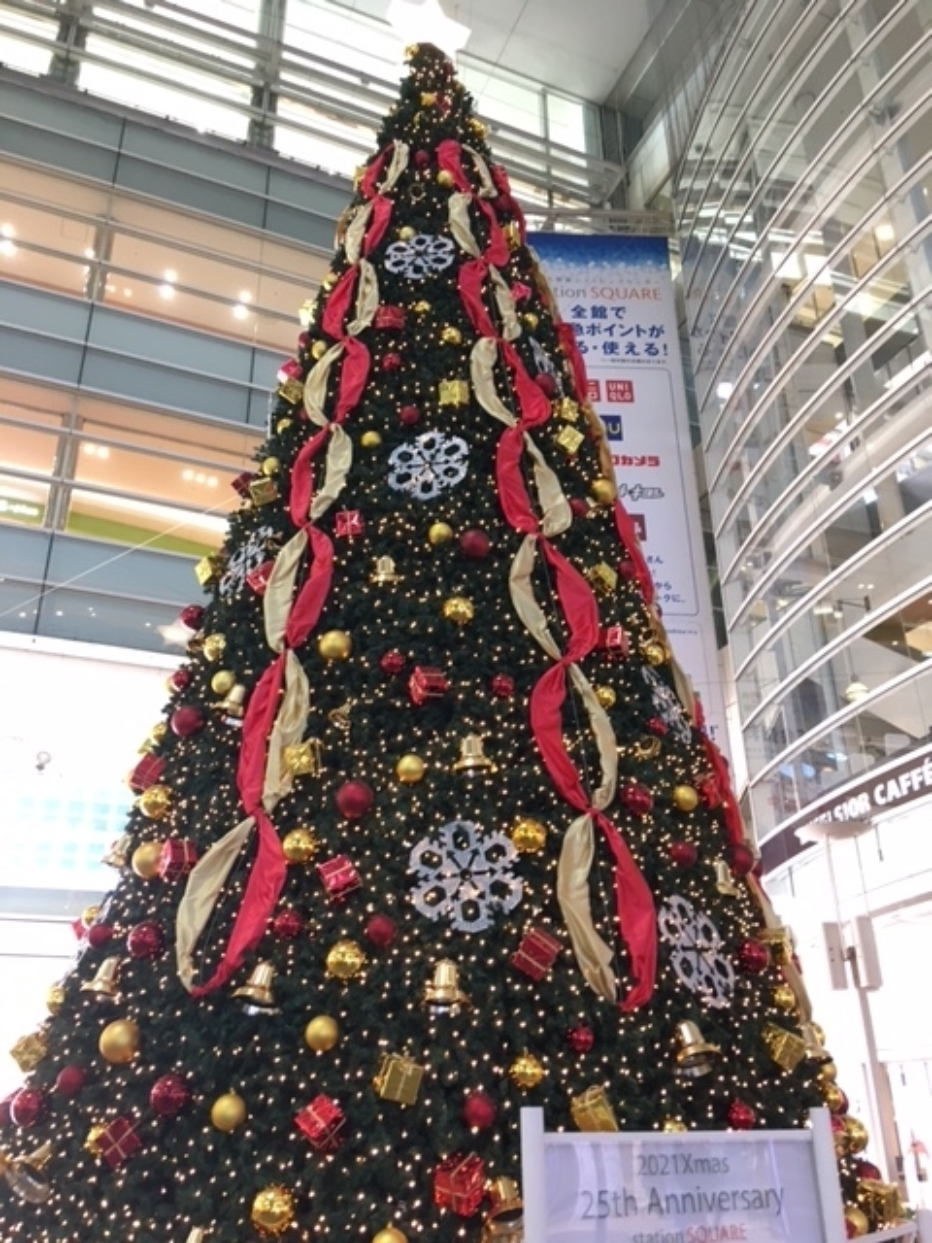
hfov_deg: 48.2
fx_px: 1041
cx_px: 466
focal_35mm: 29
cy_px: 622
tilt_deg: +25.4
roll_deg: -1.4
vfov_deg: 61.7
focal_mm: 4.15
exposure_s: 1/30
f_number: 2.2
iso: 80
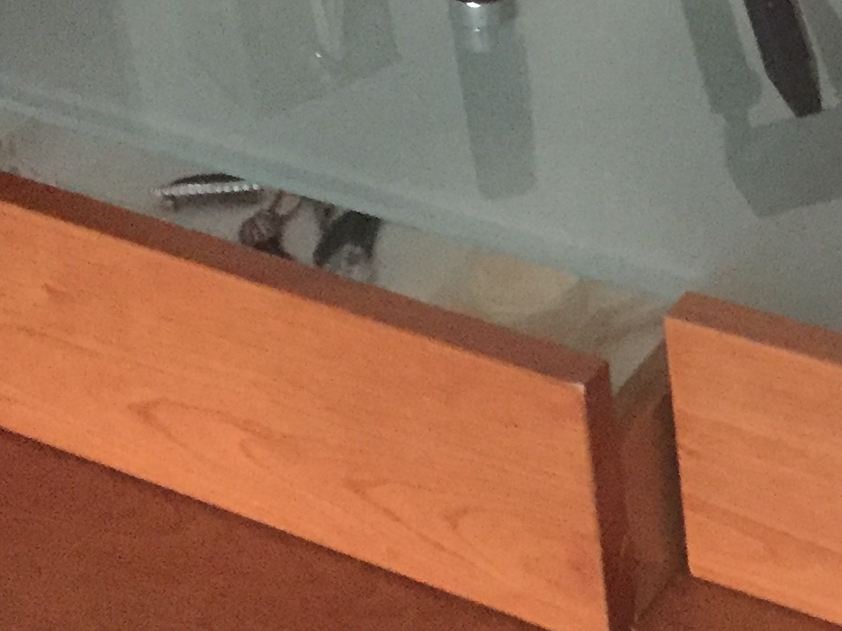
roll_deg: +1.6
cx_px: 875
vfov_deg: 14.4
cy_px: -164
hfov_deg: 19.2
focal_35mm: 99
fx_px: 2408
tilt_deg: -27.6
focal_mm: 4.15
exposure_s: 1/17
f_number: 2.2
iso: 320
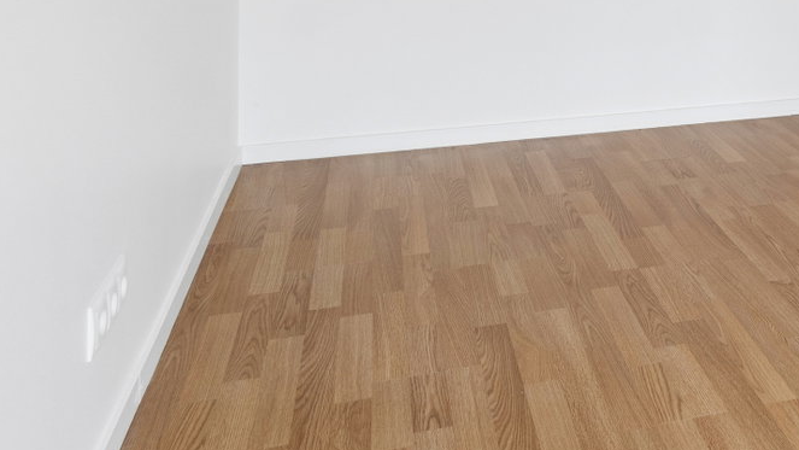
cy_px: -154
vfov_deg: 21.6
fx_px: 1044
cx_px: 797
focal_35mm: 49
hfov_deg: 37.5
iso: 200
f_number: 8
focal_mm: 13
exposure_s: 1/30
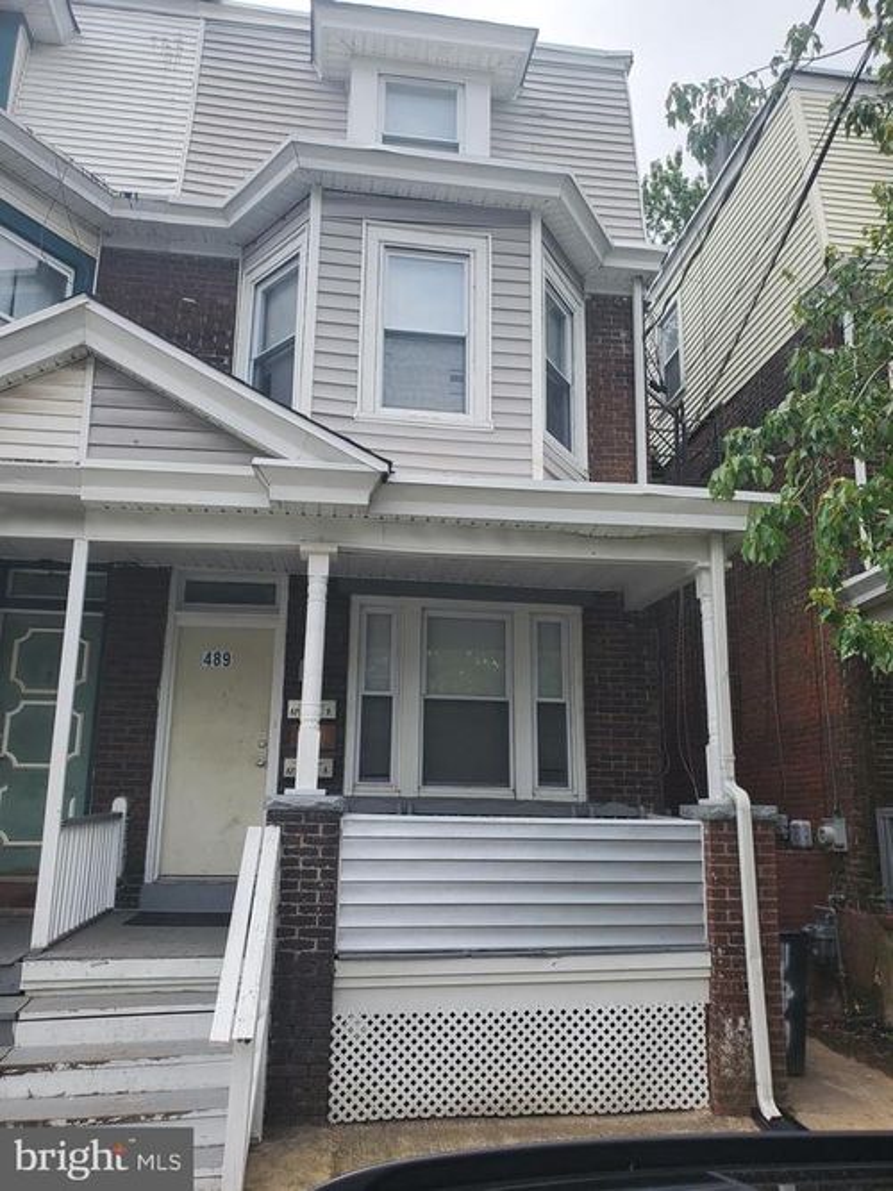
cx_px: 446
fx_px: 895
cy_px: 596
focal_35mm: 26
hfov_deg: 53.0
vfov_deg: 67.3
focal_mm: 4.3
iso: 50
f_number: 2.4
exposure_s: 1/942
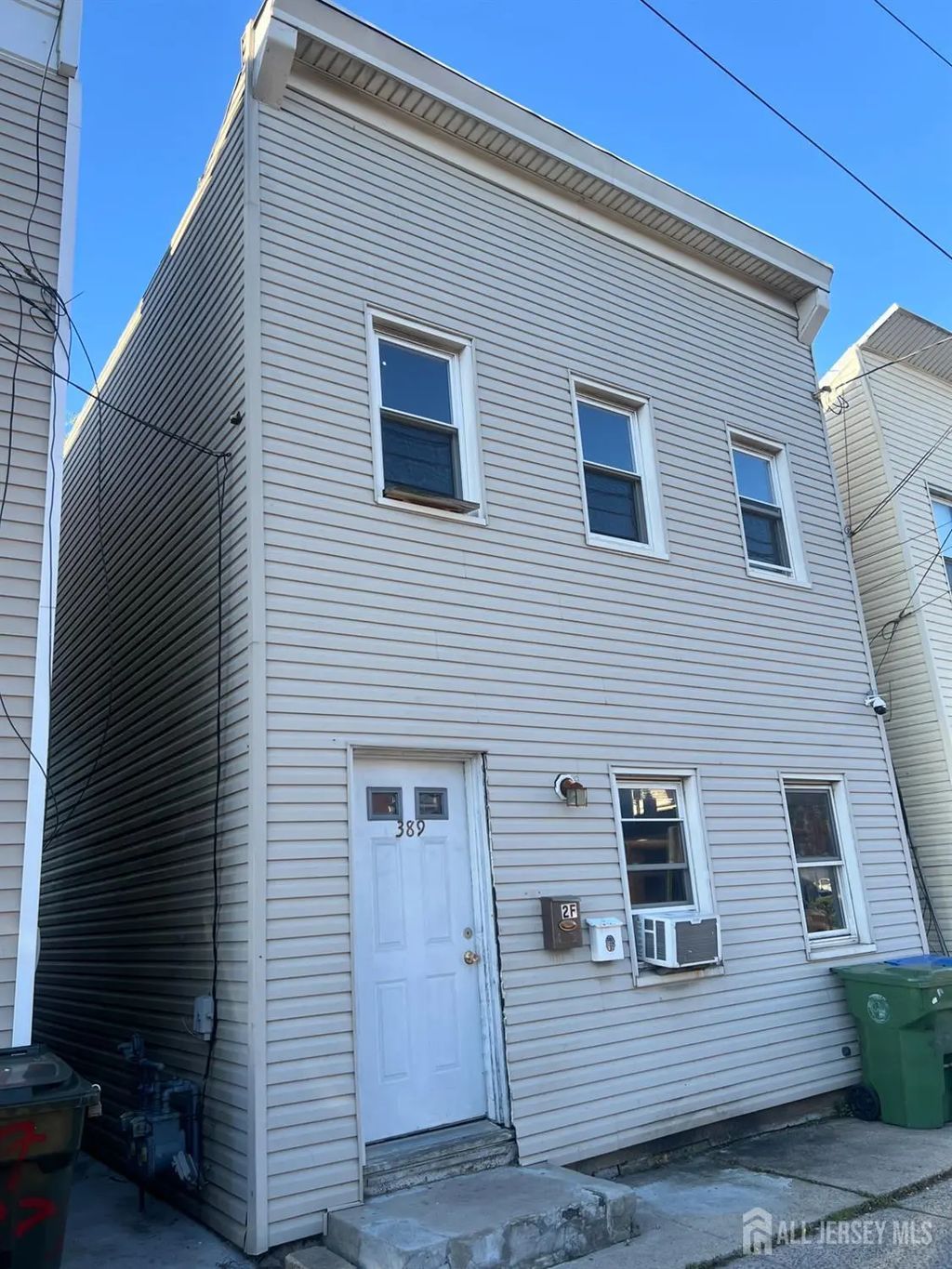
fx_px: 953
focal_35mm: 26
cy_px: 634
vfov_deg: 67.3
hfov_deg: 53.1
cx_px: 476
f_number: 1.5
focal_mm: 5.7
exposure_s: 1/940
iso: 50
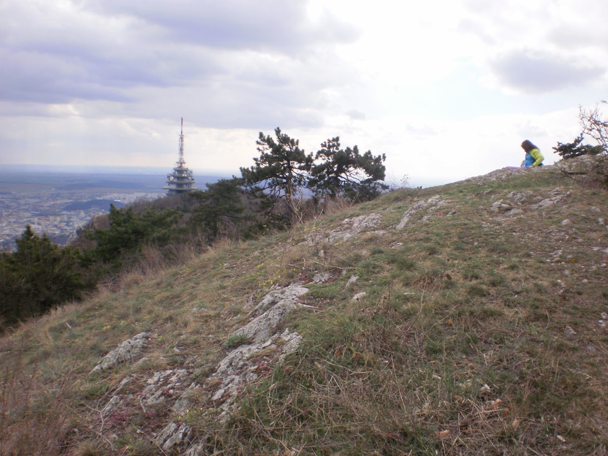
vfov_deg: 37.7
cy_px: 228
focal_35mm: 38
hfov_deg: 49.0
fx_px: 667
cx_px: 304
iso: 100
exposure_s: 1/500
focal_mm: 6.3
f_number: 4.6
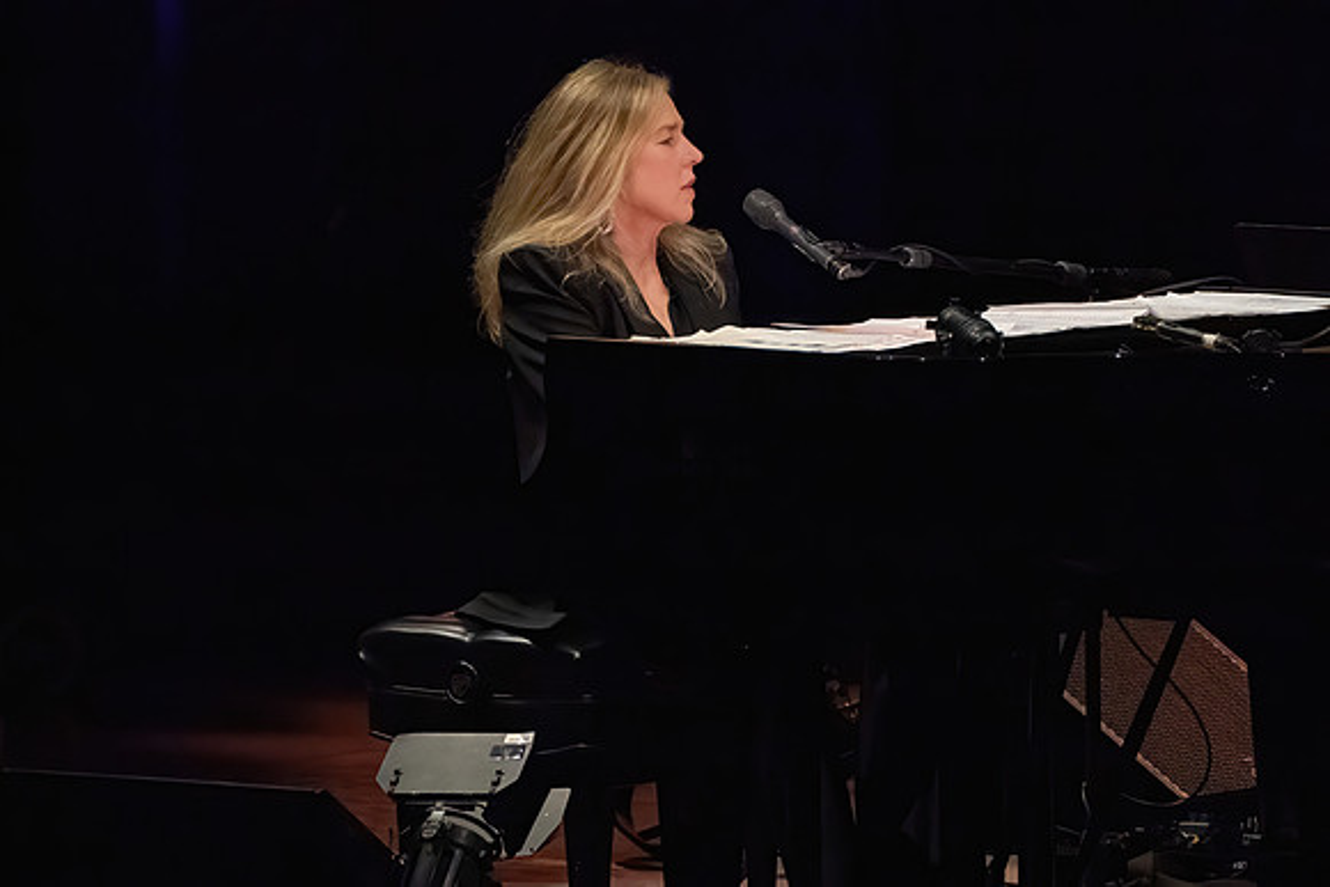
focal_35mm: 507
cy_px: 562
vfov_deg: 2.7
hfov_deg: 4.1
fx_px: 18728
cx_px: 843
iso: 20000
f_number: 8
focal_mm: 400
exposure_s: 1/320
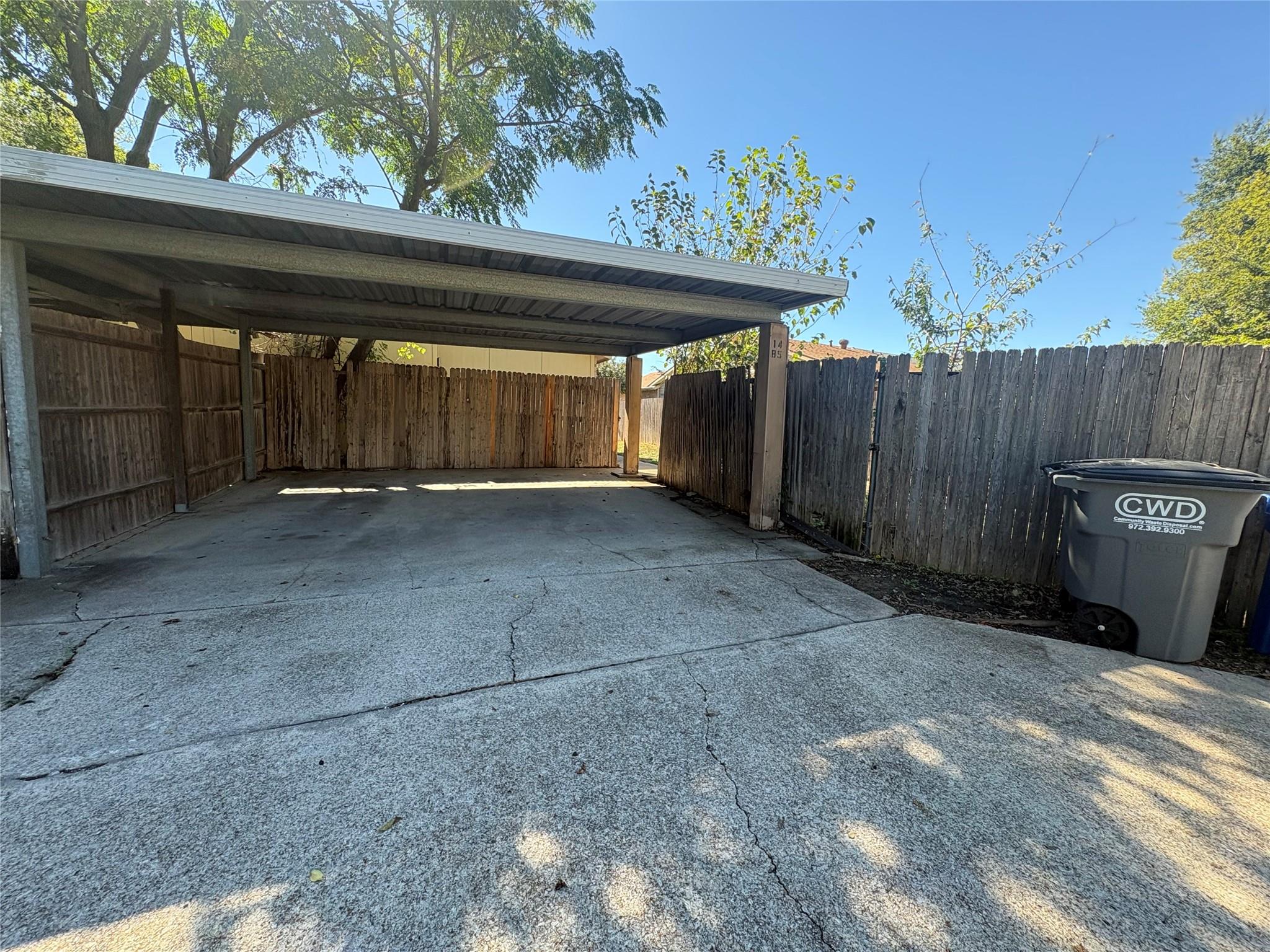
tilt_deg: -3.3
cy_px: 476
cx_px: 635
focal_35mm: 14
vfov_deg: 85.7
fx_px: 514
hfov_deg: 102.1
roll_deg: -0.3
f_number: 2.2
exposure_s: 1/205
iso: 64
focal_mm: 2.22
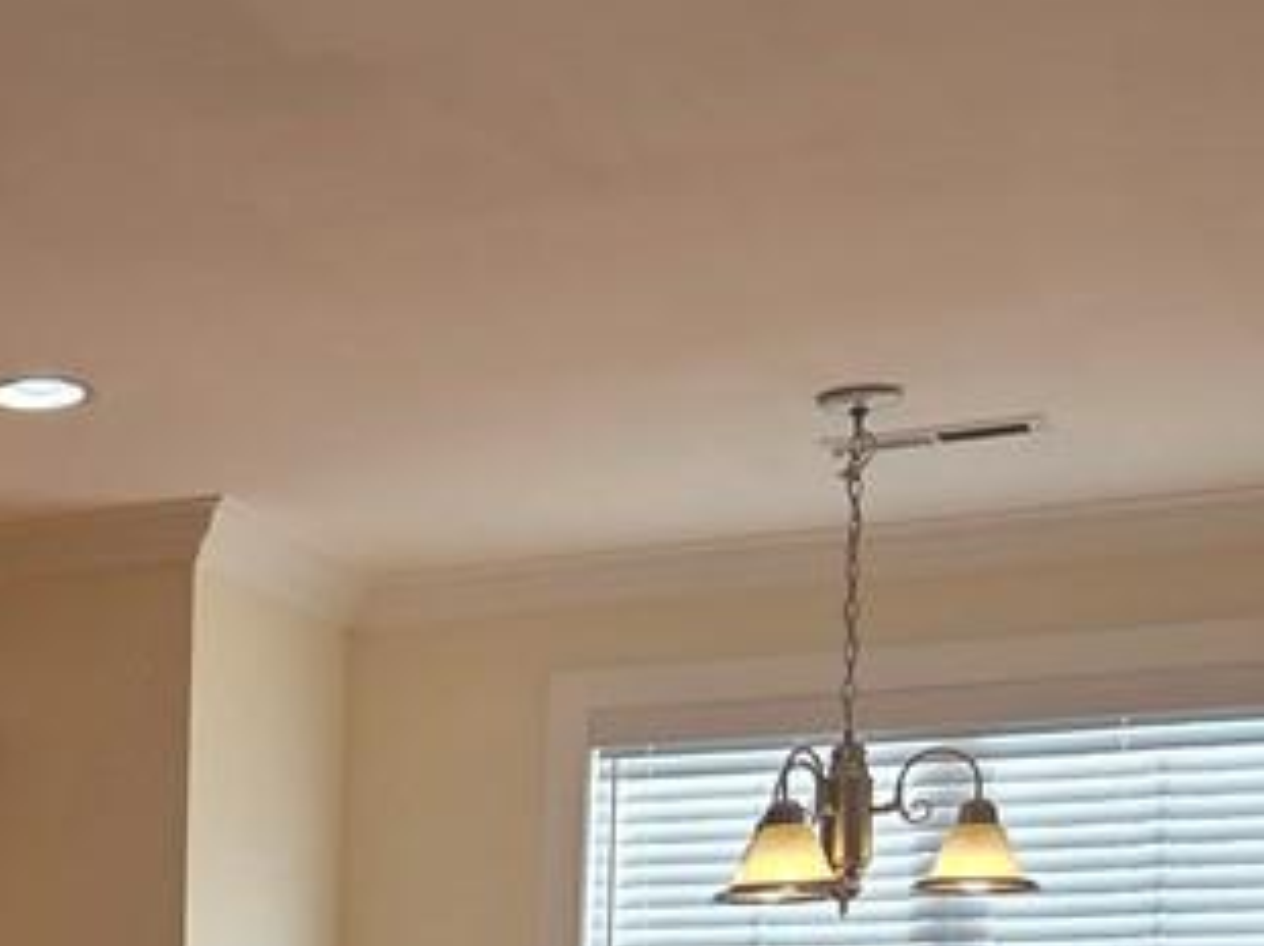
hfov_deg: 22.3
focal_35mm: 76
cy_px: 1207
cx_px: -493
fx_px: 2773
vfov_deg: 18.1
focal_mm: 5.4
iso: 25
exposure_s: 1/137
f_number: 1.8
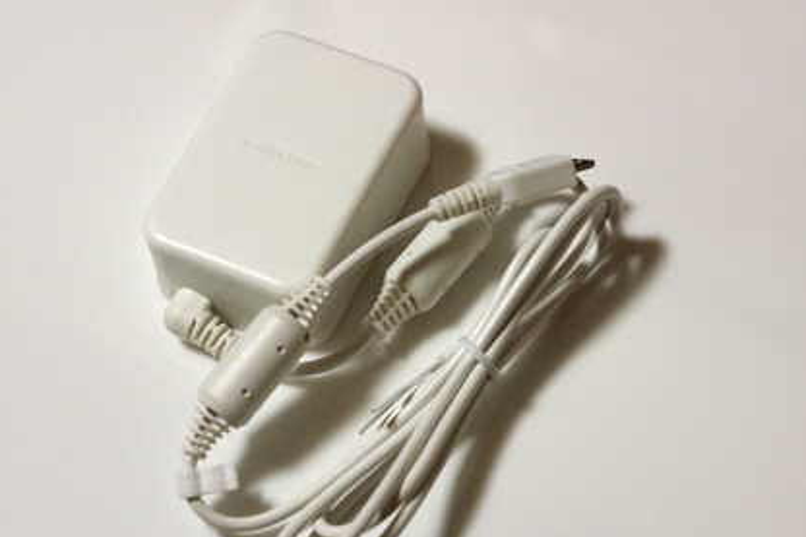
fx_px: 2820
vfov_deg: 10.9
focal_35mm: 126
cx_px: 403
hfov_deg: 16.3
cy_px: 303
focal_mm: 60
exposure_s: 1/50
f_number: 4
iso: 1600
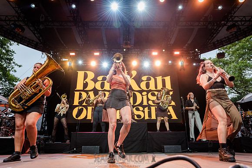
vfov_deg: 53.2
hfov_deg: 73.7
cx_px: 126
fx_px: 168
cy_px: 84
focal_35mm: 24
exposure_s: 1/500
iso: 2000
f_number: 4
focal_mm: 24
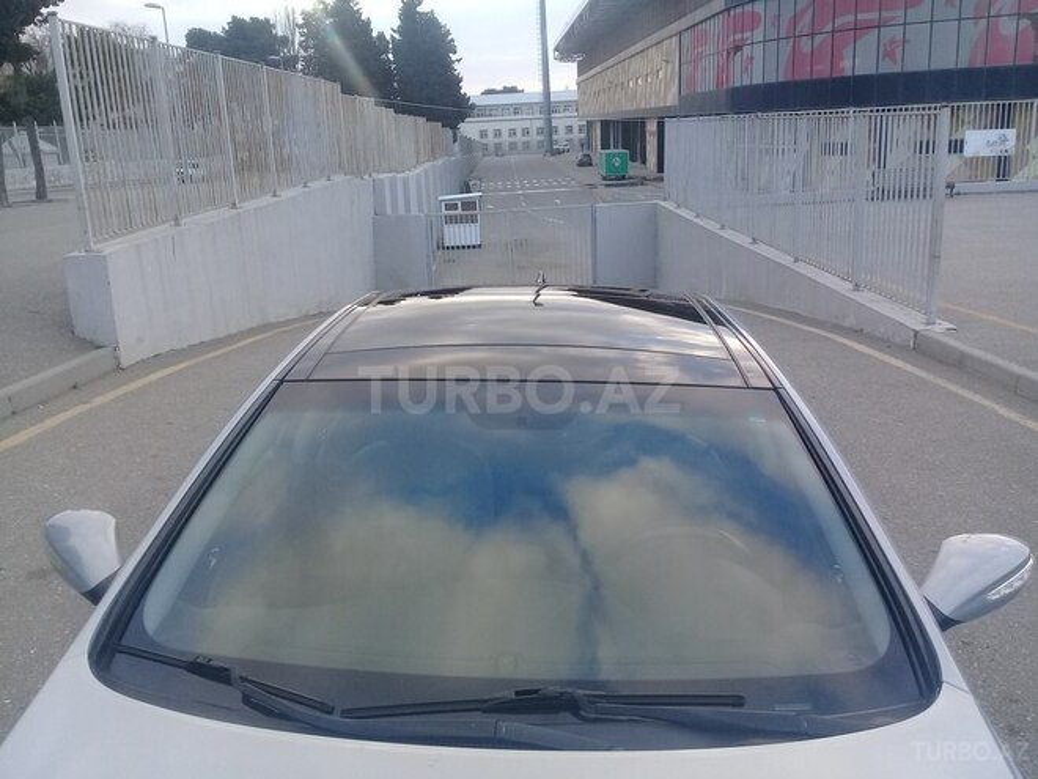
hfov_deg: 58.4
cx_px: 519
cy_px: 390
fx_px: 930
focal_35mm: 31
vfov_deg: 45.4
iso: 50
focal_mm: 3.3
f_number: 2.2
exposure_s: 1/131
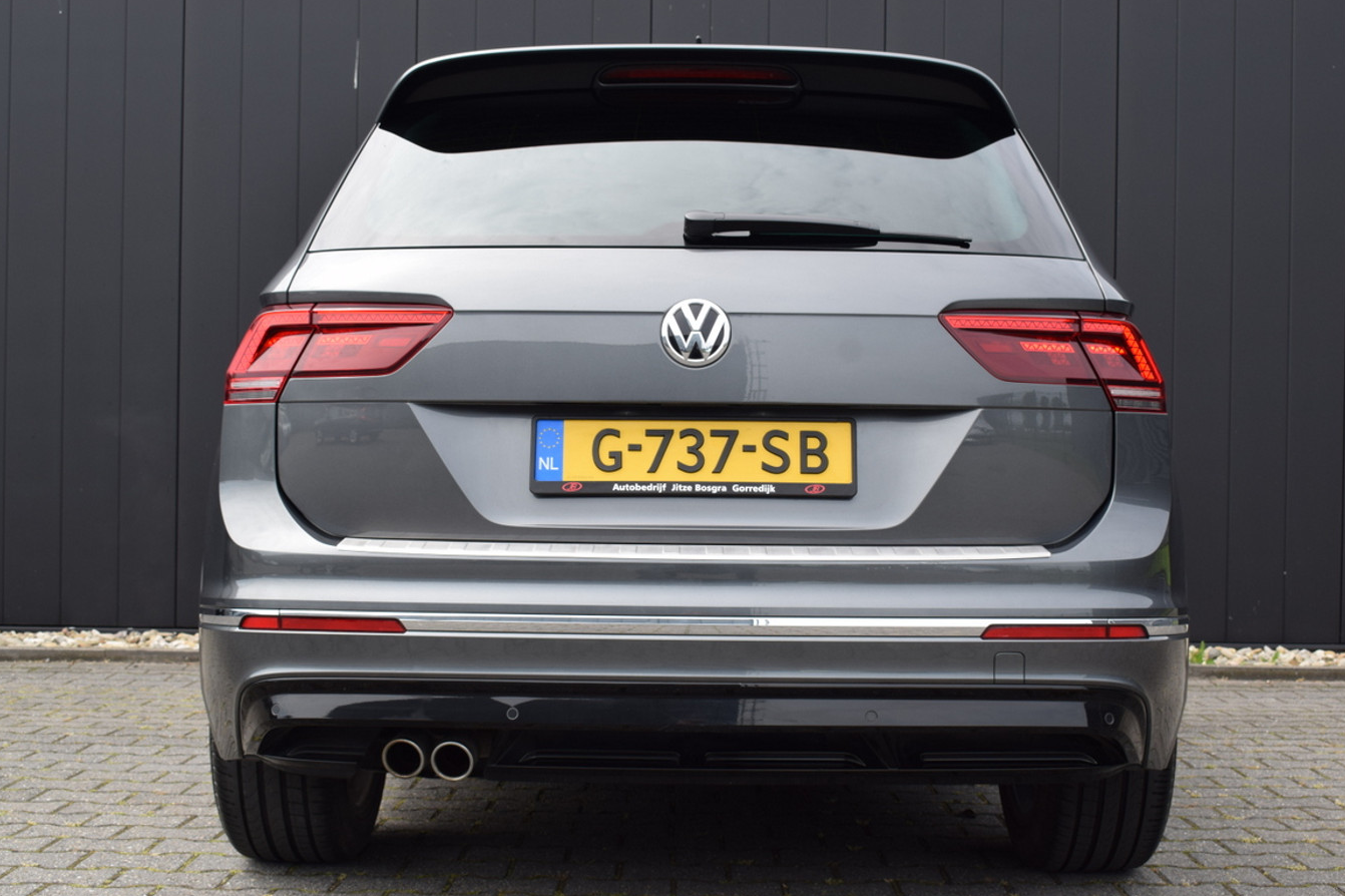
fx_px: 1812
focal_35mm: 49
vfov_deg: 27.8
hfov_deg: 40.7
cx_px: 680
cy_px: 461
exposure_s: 1/250
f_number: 8
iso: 220
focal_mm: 31
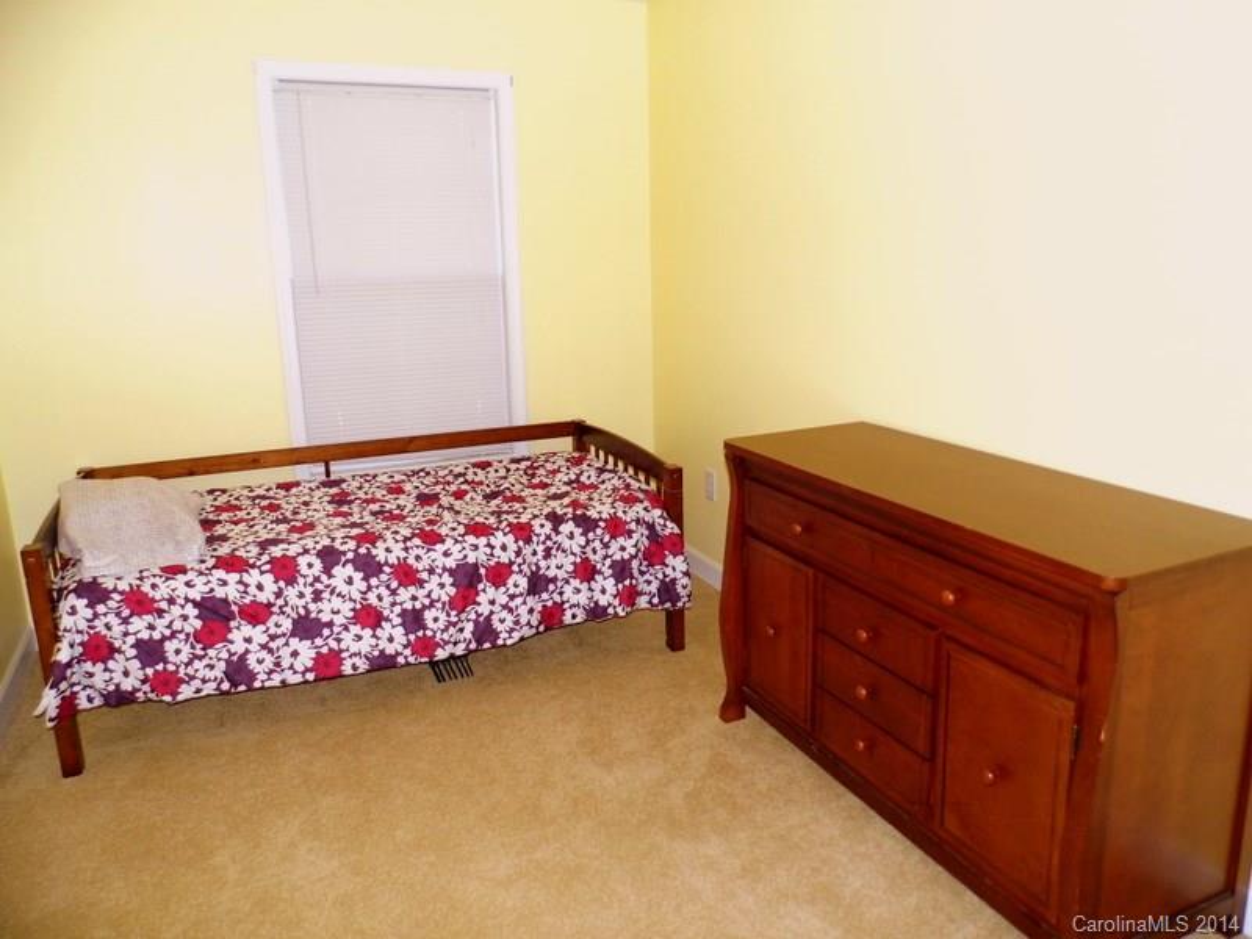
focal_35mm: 25
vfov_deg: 54.9
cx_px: 626
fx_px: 904
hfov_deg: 69.4
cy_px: 470
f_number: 3.1
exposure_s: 1/60
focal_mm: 4.46
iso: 100
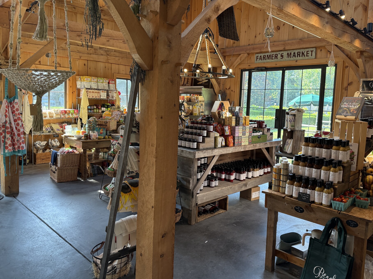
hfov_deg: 65.2
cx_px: 204
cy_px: 130
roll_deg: -1.1
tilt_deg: -4.2
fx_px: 291
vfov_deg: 51.3
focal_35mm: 27
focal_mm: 6.76
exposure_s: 1/173
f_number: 1.78
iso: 200
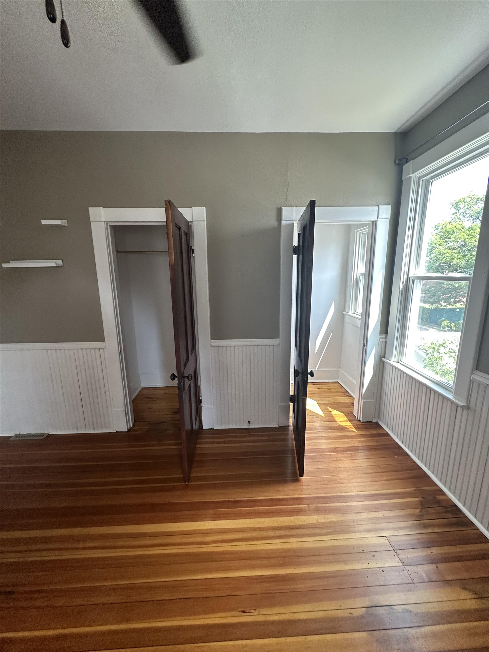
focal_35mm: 14
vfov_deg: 102.1
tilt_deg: -13.3
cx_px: 244
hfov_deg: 85.7
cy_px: 326
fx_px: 264
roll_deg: +0.9
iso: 125
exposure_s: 1/99
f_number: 2.2
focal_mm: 2.22
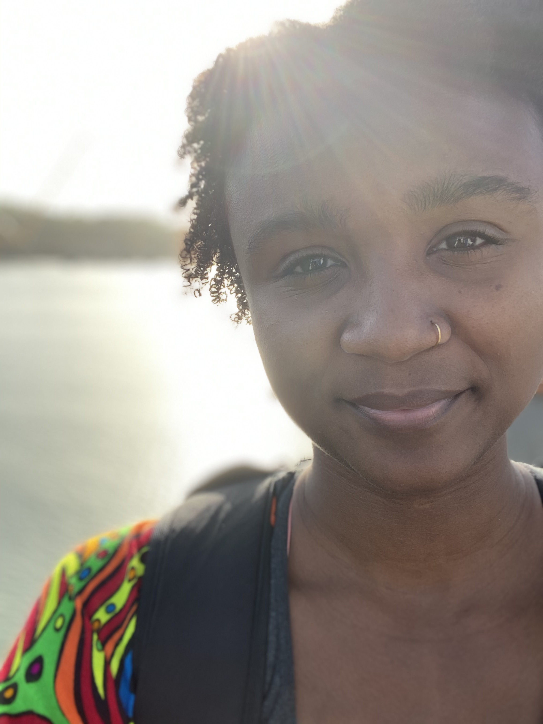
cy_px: 362
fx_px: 627
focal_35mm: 30
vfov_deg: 60.0
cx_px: 272
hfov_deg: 46.8
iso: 25
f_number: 2.2
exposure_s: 1/304
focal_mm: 2.71
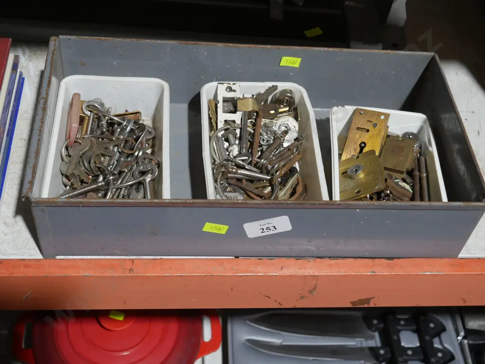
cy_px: 182
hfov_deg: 38.2
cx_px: 242
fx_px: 701
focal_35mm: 50
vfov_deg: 29.1
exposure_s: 1/60
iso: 640
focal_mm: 25
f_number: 5.3
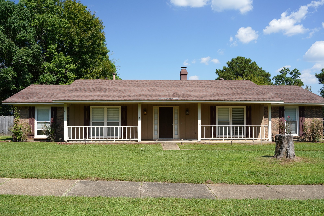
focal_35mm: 34
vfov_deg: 38.9
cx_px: 162
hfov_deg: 55.8
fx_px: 306
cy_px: 108
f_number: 14
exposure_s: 1/100
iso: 400
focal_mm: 34
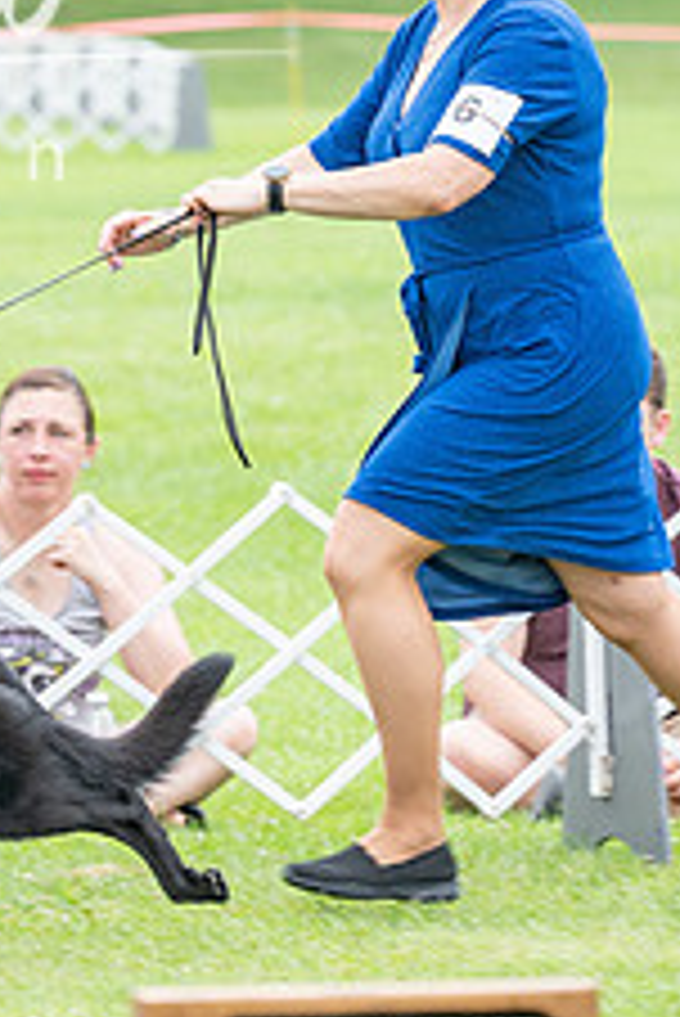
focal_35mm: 413
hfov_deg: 3.3
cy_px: 295
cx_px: -495
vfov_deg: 5.0
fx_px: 11683
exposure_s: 1/400
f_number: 4.5
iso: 400
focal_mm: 161
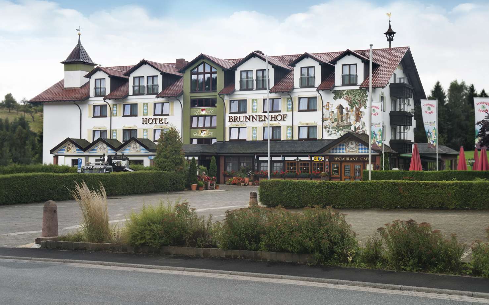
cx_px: 248
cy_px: 155
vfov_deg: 24.0
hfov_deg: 37.5
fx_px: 720
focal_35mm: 54
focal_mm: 52
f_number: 14
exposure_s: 1/30
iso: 500
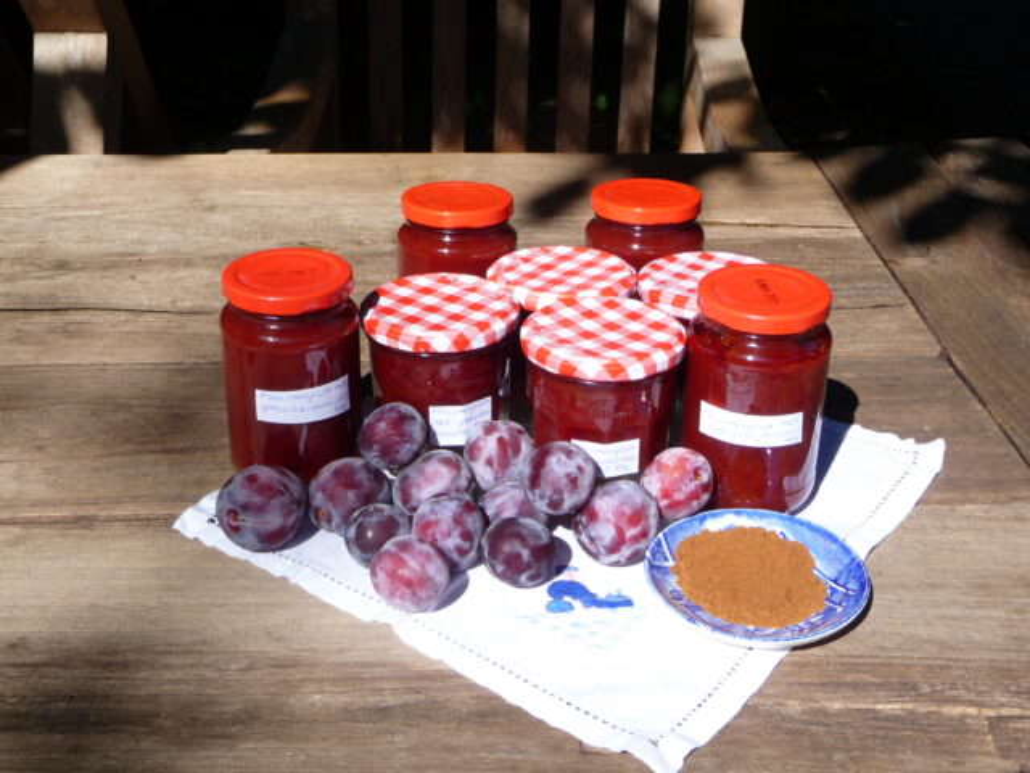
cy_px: 386
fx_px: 1428
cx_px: 515
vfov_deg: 30.3
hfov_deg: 39.7
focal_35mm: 48
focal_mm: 8
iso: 100
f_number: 4.2
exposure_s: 1/640
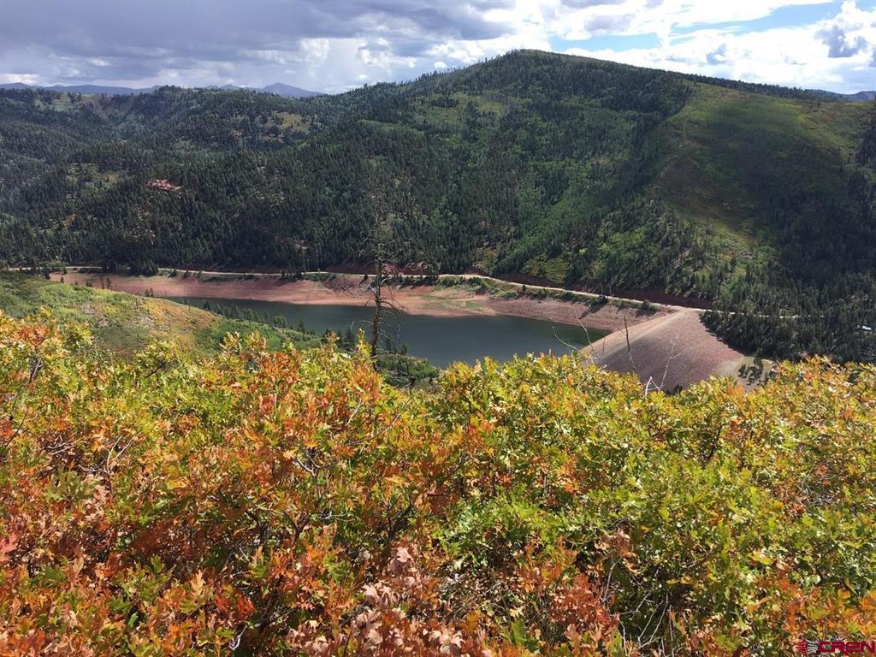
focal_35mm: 29
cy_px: 328
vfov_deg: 48.2
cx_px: 438
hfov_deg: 61.7
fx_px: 734
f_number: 2.2
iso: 25
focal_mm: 4.15
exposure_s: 1/962
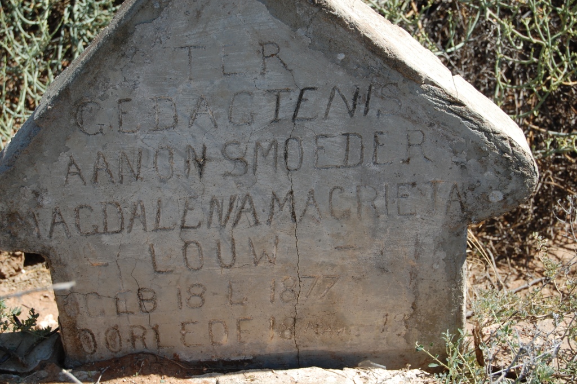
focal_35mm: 78
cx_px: 288
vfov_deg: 17.5
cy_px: 192
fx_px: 1249
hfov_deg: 26.0
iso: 200
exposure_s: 1/250
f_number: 8
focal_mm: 52
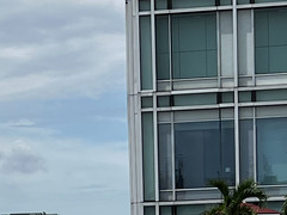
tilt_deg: -3.4
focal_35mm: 173
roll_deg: +2.3
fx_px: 1434
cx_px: 66
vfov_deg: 8.4
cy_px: 325
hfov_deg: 11.4
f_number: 1.5
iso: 50
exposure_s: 1/6579
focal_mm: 5.7
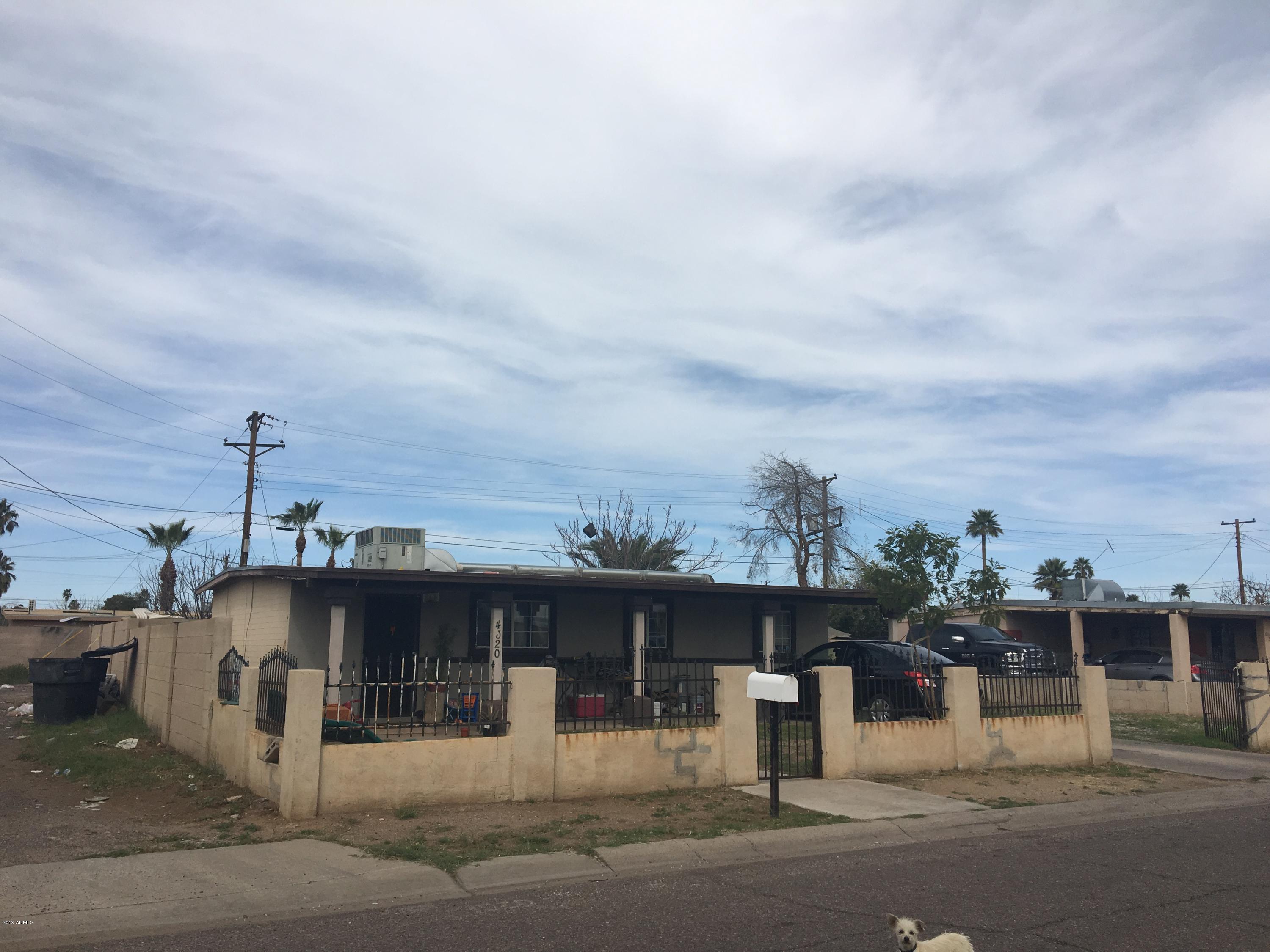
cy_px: 476
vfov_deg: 48.2
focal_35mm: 29
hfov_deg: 61.7
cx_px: 635
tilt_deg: +9.2
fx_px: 1064
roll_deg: -0.4
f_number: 2.2
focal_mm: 4.15
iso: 25
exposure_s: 1/2849
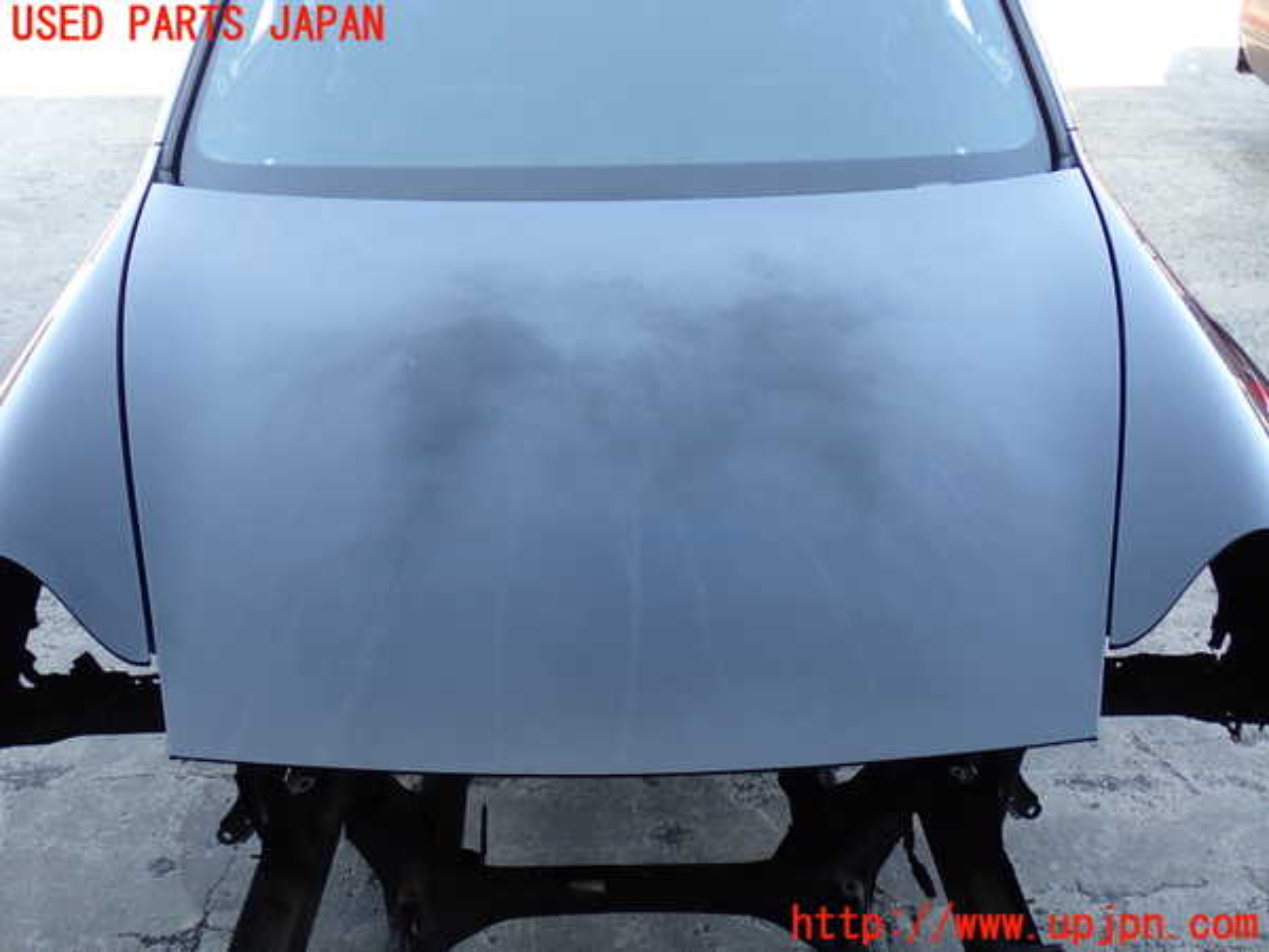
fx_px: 1320
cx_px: 634
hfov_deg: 51.4
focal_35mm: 36
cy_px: 476
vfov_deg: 39.7
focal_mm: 6.37
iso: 100
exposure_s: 1/100
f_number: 2.5
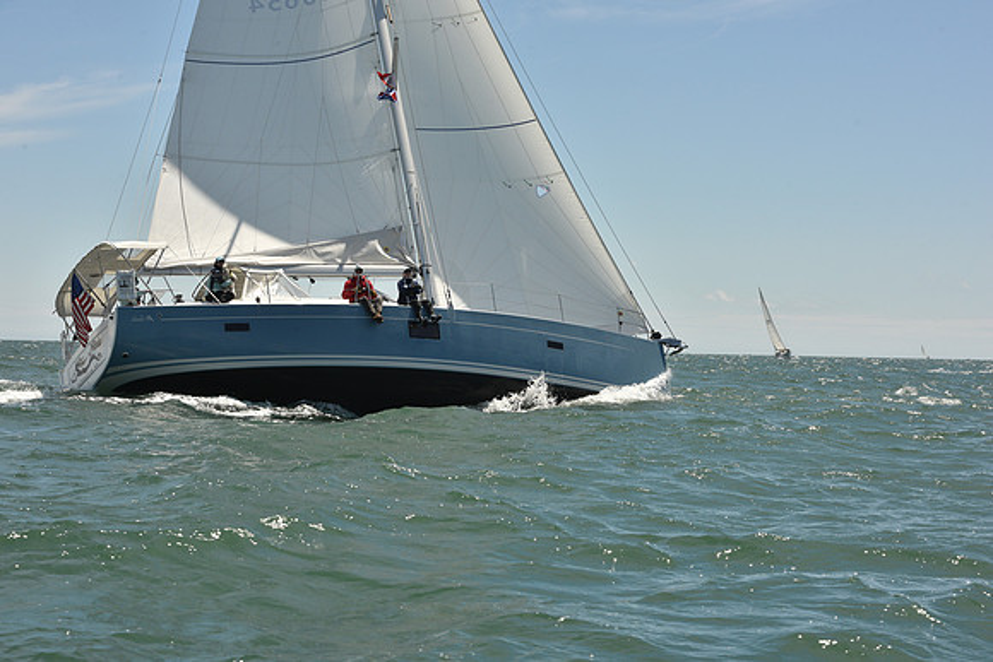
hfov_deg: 25.4
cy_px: 331
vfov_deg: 17.1
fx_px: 2207
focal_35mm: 80
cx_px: 496
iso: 320
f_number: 13
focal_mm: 80
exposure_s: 1/800
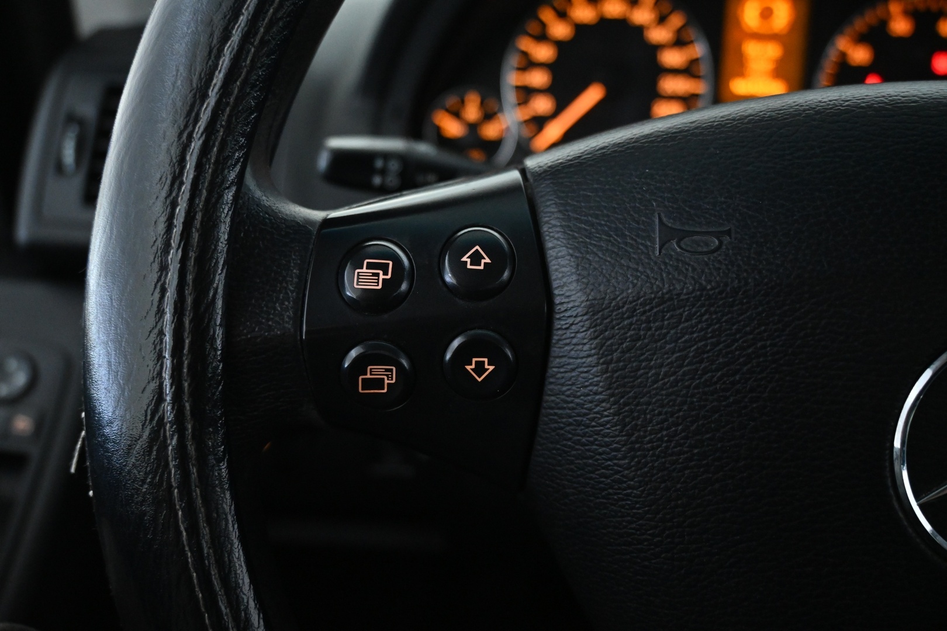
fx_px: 888
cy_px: 316
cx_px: 474
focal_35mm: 34
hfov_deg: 56.1
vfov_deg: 39.1
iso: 4500
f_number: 4
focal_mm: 22.5
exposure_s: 1/40
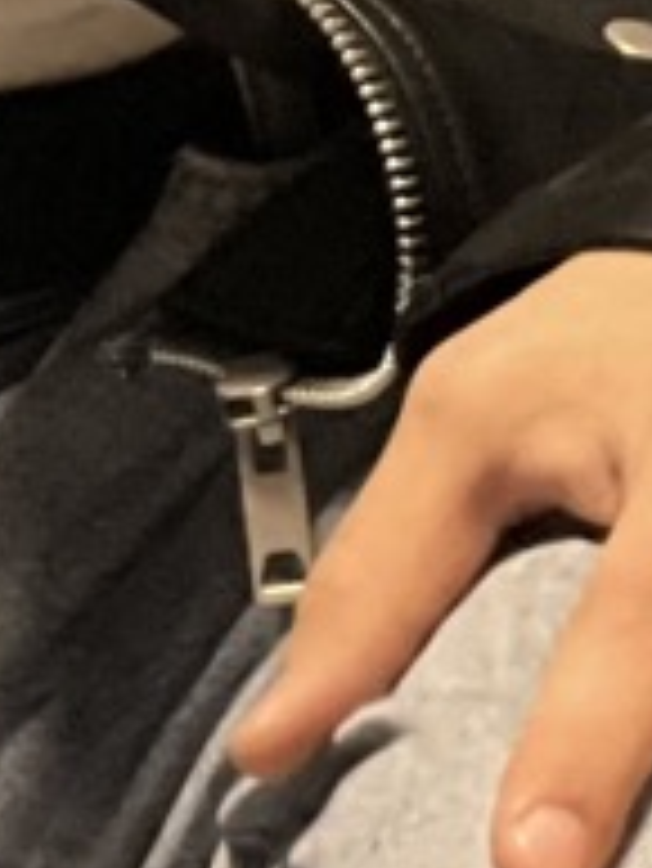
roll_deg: +1.3
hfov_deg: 3.9
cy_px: -1619
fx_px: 9457
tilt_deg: -3.5
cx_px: -81
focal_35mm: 377
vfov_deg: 5.0
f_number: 2
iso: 800
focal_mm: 6
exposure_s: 1/14
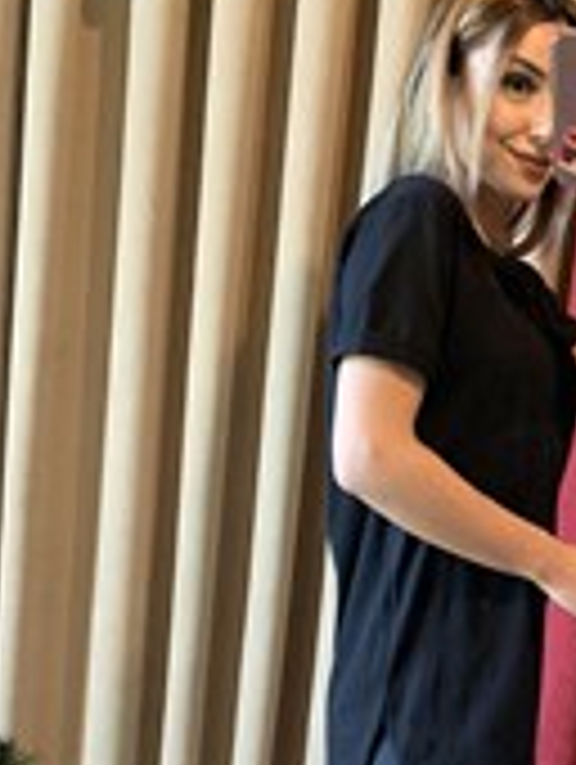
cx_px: 652
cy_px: 718
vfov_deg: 29.2
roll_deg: -11.1
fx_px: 1394
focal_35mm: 63
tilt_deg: -32.1
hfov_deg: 21.9
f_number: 1.8
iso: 250
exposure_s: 1/60
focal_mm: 4.25
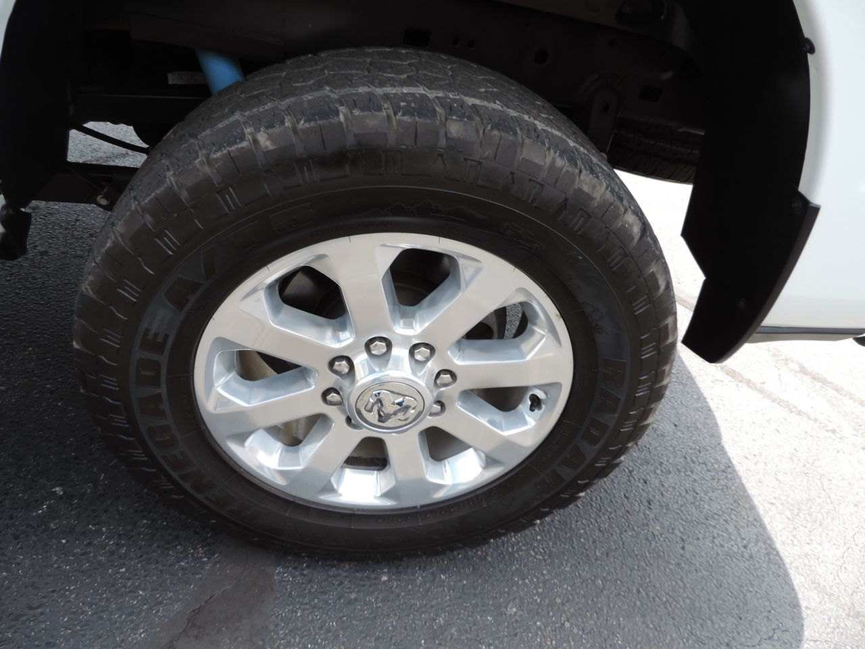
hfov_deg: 71.6
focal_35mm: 24
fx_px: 600
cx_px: 432
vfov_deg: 56.8
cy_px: 324
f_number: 3
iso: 80
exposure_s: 1/200
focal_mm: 4.3
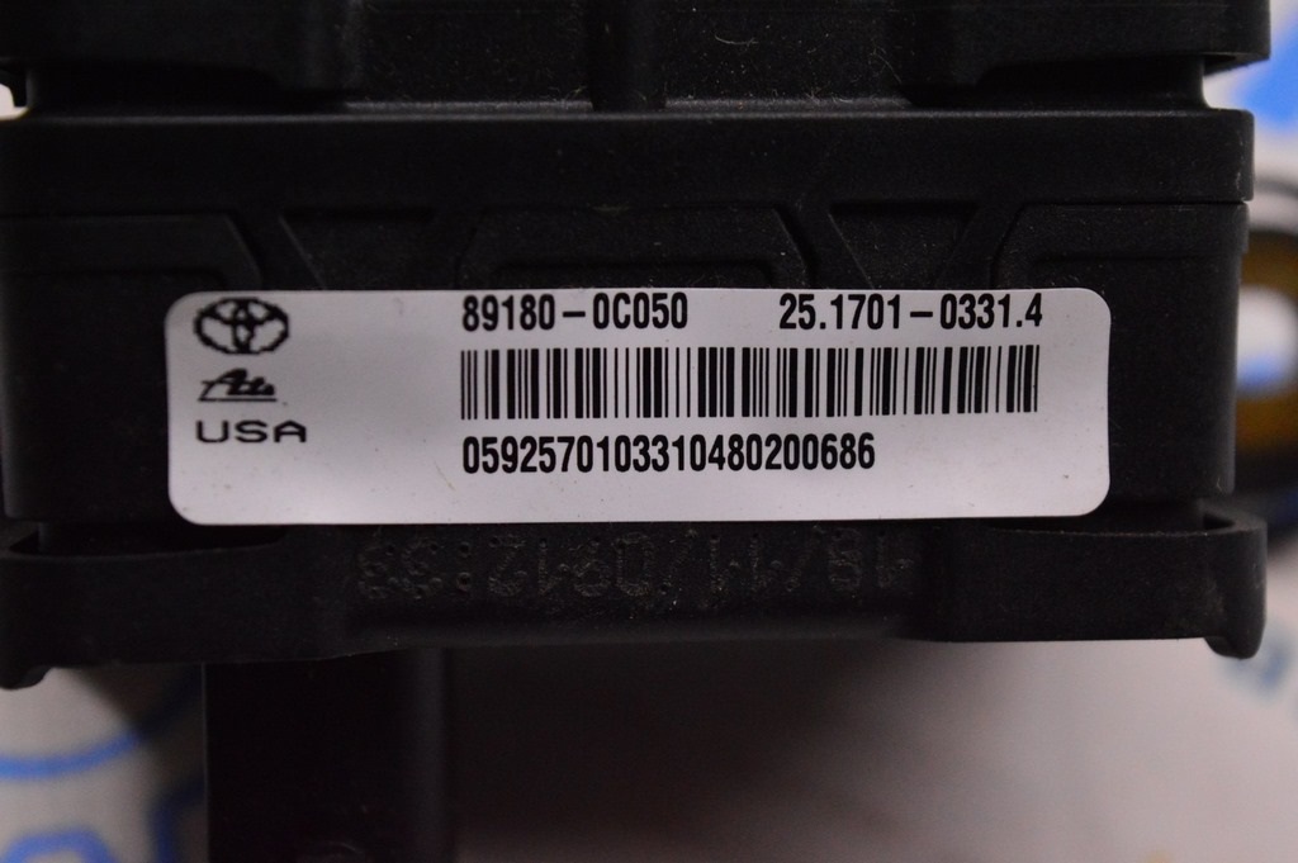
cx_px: 649
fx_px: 2810
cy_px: 432
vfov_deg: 17.5
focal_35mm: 78
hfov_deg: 26.0
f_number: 6.3
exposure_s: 1/320
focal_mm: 52
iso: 3200
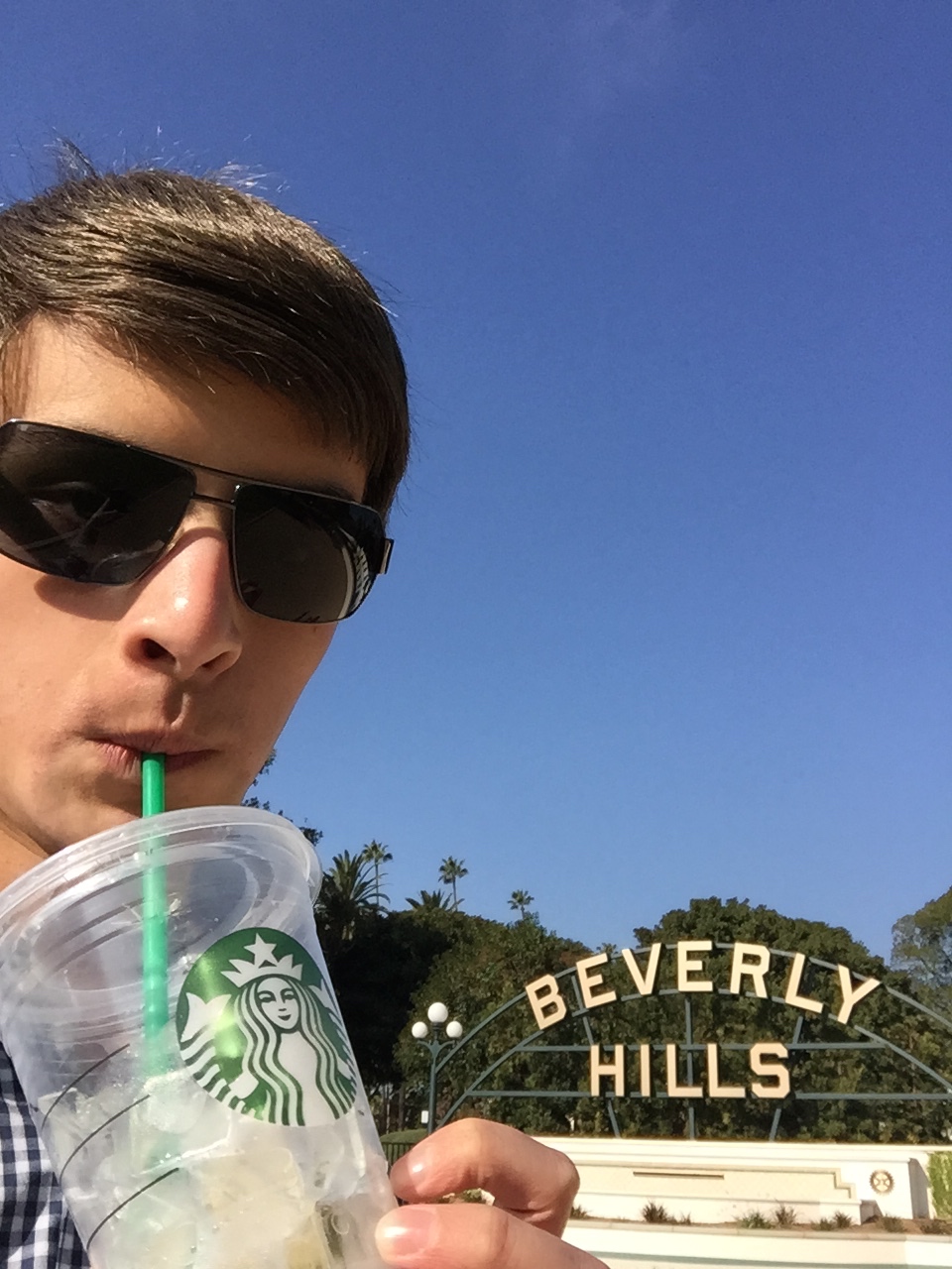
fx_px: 1137
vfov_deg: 58.4
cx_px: 476
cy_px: 634
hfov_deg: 45.4
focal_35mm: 31
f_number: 2.2
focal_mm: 2.65
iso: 32
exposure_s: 1/1828
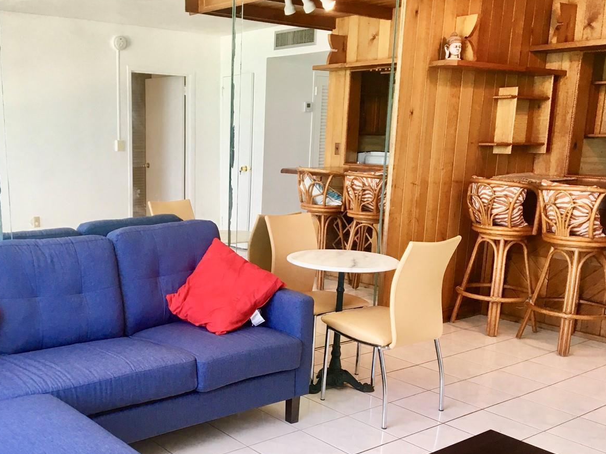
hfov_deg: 46.0
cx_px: 195
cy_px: 298
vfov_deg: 35.6
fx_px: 700
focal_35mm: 40
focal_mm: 4.15
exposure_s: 1/30
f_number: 2.2
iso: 32
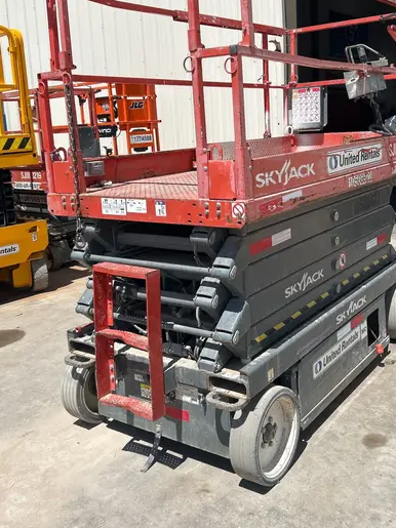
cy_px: 212
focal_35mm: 37
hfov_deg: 38.6
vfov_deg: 49.8
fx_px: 565
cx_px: 228
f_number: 1.5
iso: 50
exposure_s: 1/6211
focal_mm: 5.7
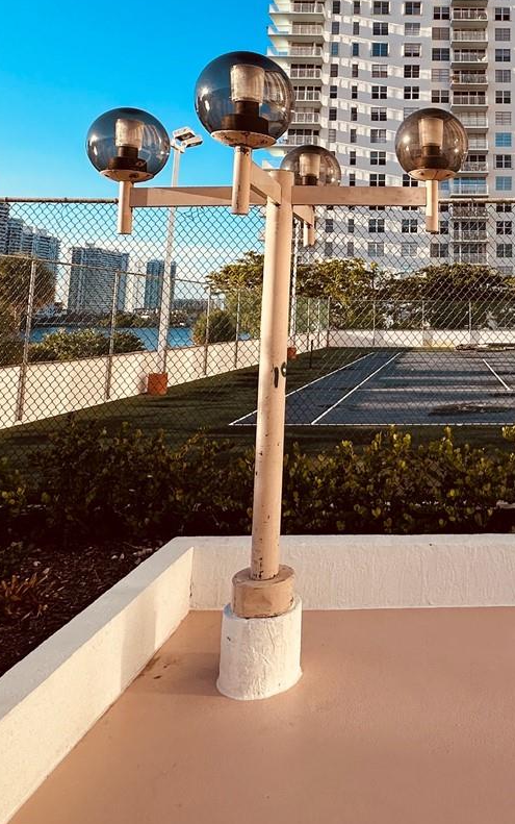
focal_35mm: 30
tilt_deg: +7.9
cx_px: 470
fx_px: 673
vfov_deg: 59.7
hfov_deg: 38.7
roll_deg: -0.4
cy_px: 213
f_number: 2.2
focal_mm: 2.22
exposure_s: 1/972
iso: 40
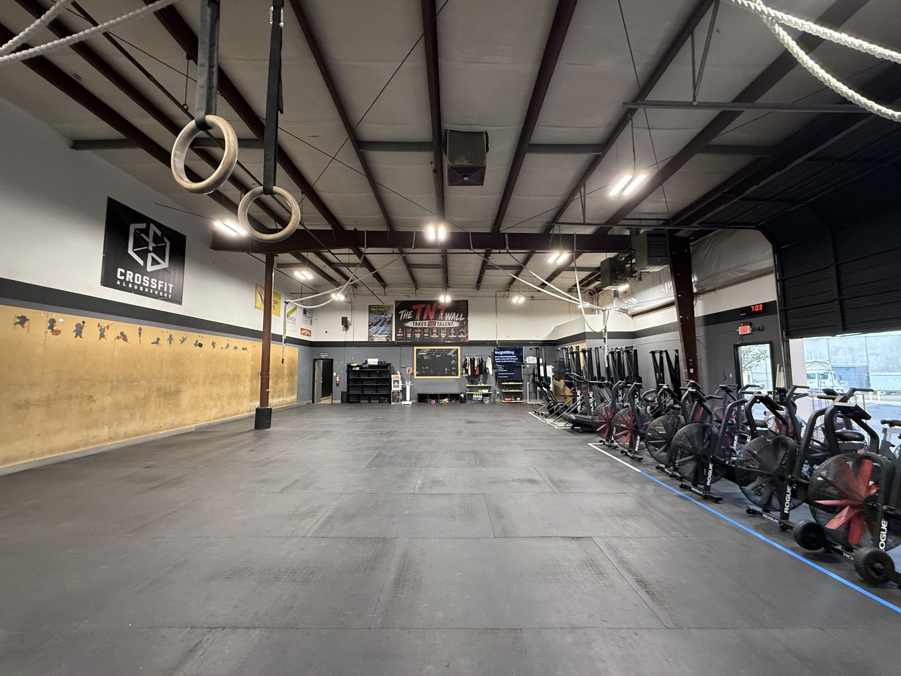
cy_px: 338
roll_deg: +0.4
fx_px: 364
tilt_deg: +5.5
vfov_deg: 85.7
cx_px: 450
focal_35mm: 14
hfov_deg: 102.1
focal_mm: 2.22
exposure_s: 1/99
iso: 320
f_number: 2.2
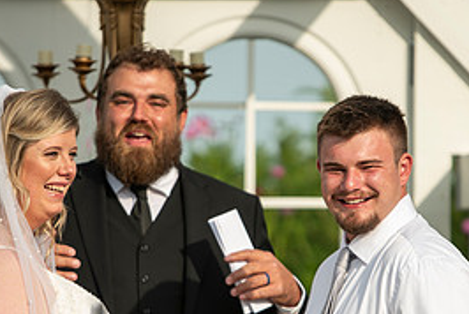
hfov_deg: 4.3
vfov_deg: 2.9
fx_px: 6286
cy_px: 284
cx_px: 277
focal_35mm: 482
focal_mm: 200
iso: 125
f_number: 2.8
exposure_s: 1/2000
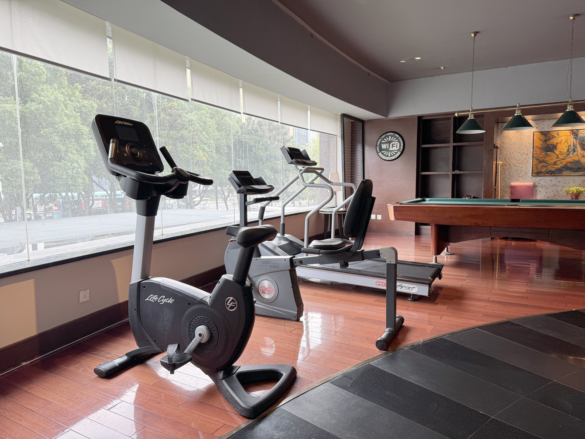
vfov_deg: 56.8
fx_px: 406
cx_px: 292
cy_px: 220
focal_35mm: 24
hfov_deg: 71.6
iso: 100
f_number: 1.78
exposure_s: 1/100
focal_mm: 6.76
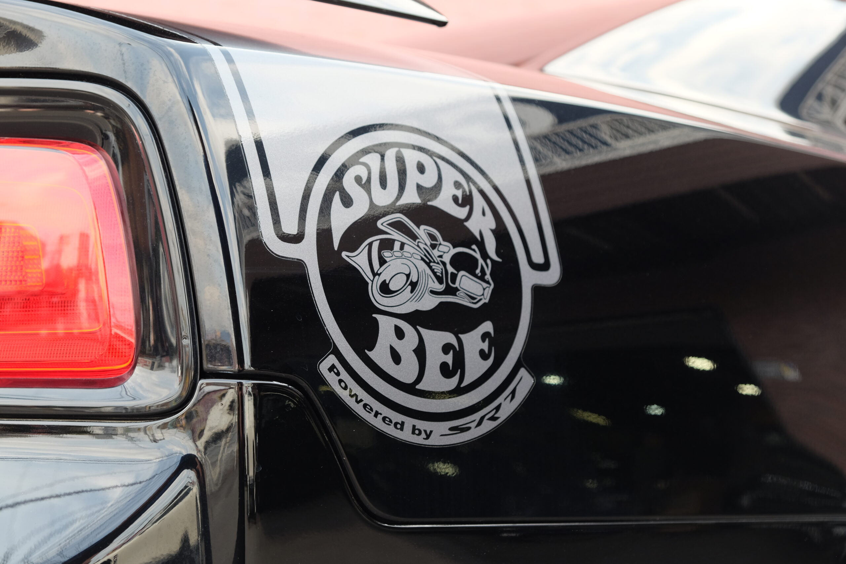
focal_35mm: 59
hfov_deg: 33.9
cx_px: 423
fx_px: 1386
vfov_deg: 23.0
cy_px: 282
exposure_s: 1/140
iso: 400
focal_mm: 39
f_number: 4.5
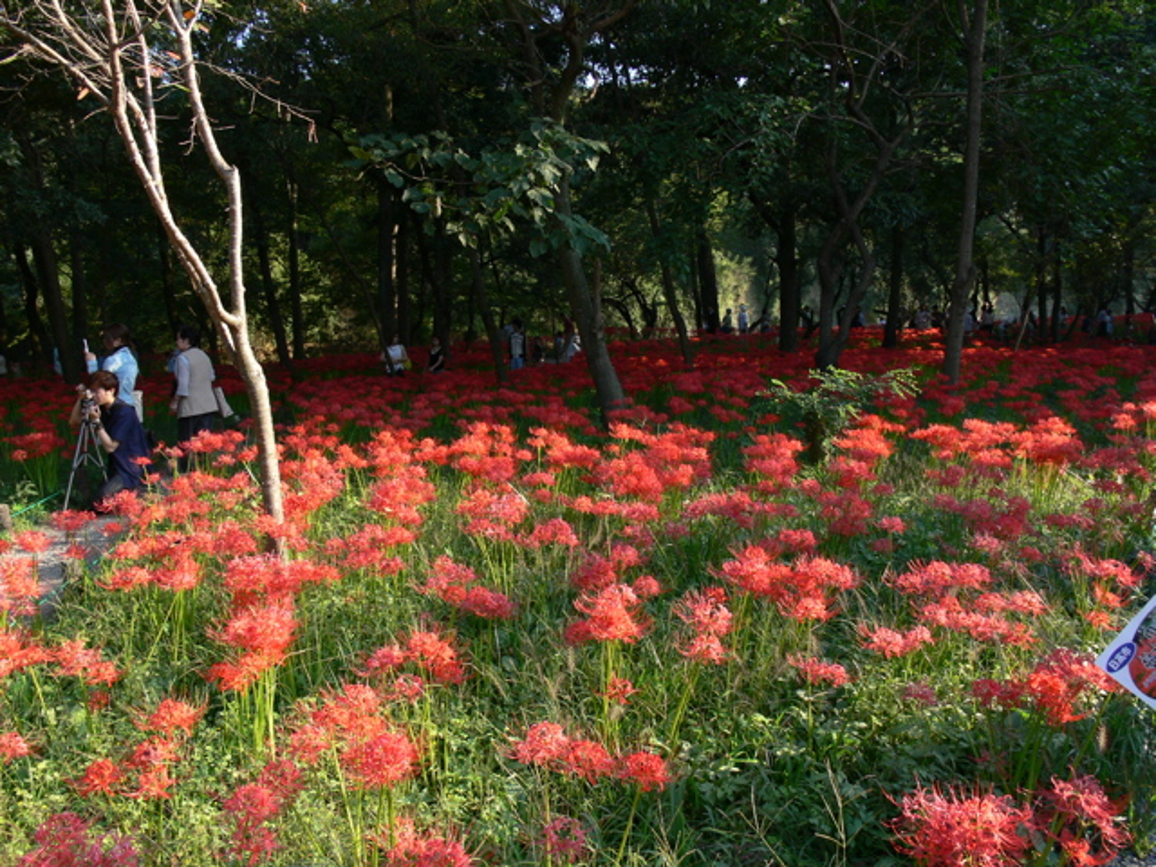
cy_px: 434
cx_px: 578
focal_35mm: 35
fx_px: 1169
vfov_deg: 40.7
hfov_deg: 52.6
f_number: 4
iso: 80
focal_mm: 7.4
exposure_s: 1/100
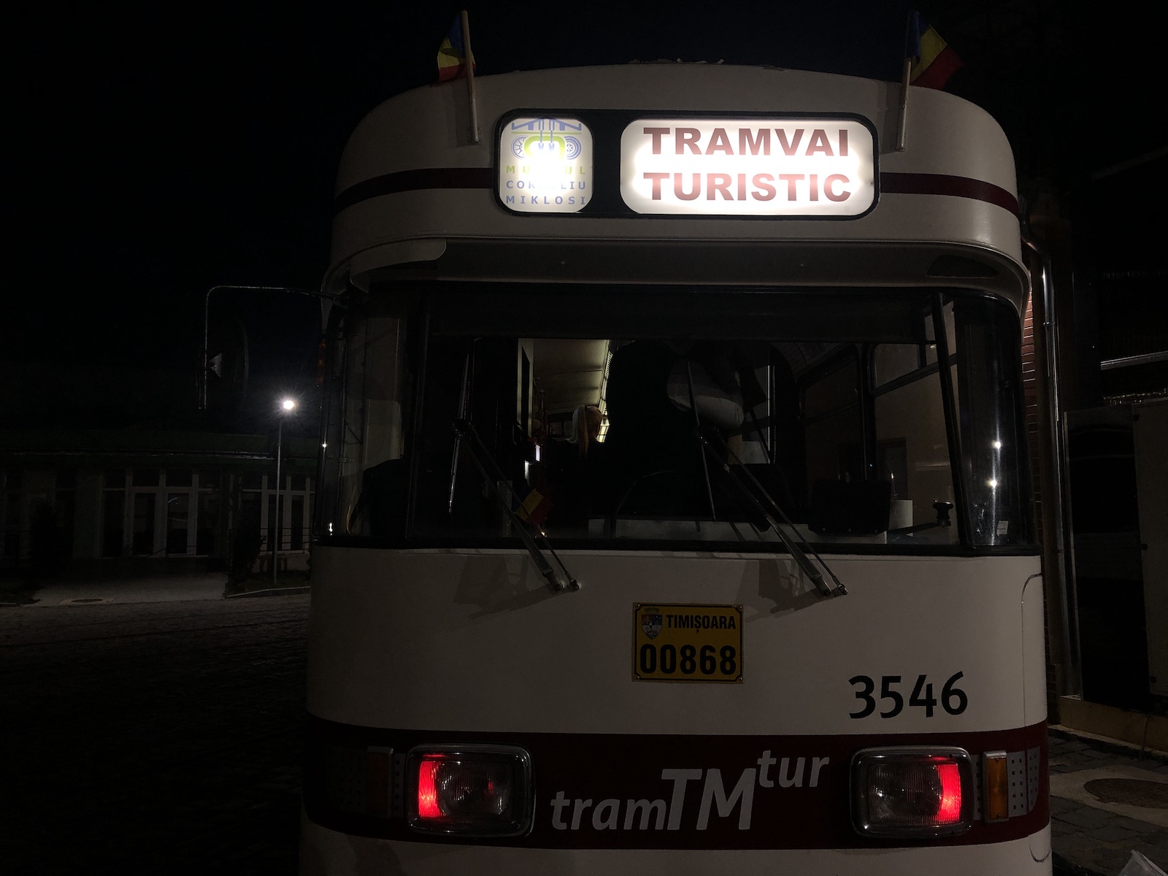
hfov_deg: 63.4
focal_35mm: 28
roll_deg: +0.8
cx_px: 584
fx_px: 945
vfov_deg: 49.7
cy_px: 438
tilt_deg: +4.4
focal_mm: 3.99
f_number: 1.8
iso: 32
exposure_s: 1/33
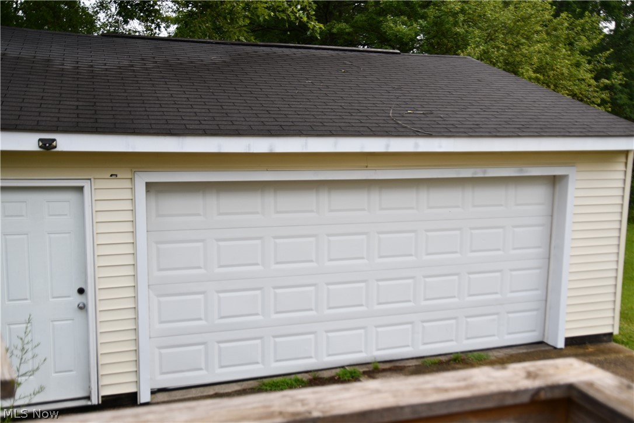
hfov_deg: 55.8
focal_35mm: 34
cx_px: 317
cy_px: 212
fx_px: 599
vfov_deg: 38.9
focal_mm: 23
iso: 250
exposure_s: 1/800
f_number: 3.5
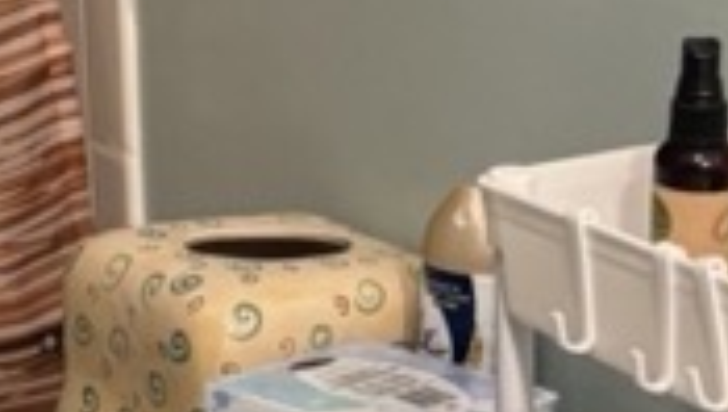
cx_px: -116
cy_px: 92
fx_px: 4001
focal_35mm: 207
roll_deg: +2.2
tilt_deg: -13.4
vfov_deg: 5.9
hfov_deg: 10.2
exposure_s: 1/60
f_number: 1.6
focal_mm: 5.96
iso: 160
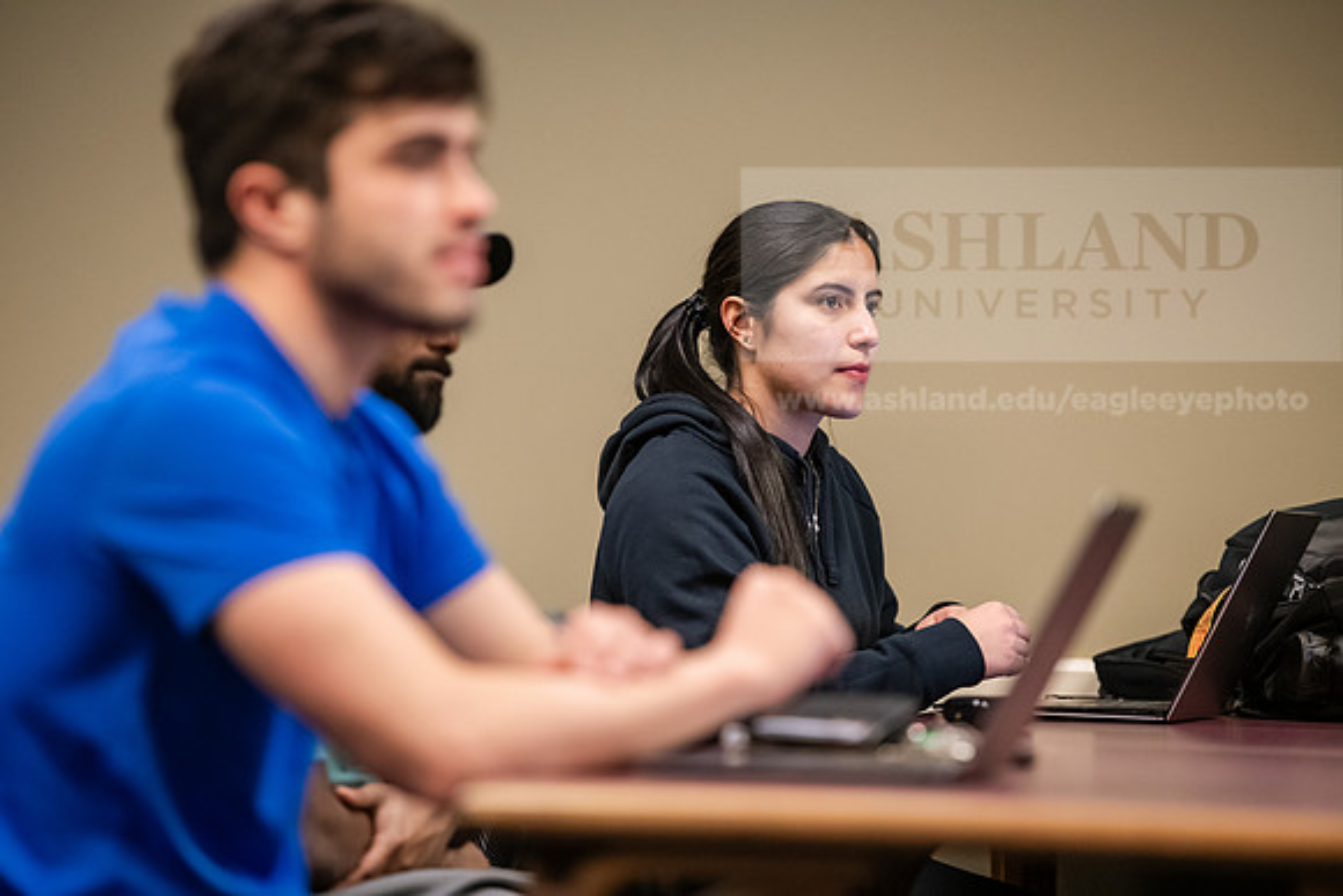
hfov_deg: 12.4
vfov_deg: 8.3
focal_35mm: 165
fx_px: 6157
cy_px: 448
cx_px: 672
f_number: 3.2
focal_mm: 165
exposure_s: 1/200
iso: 2500
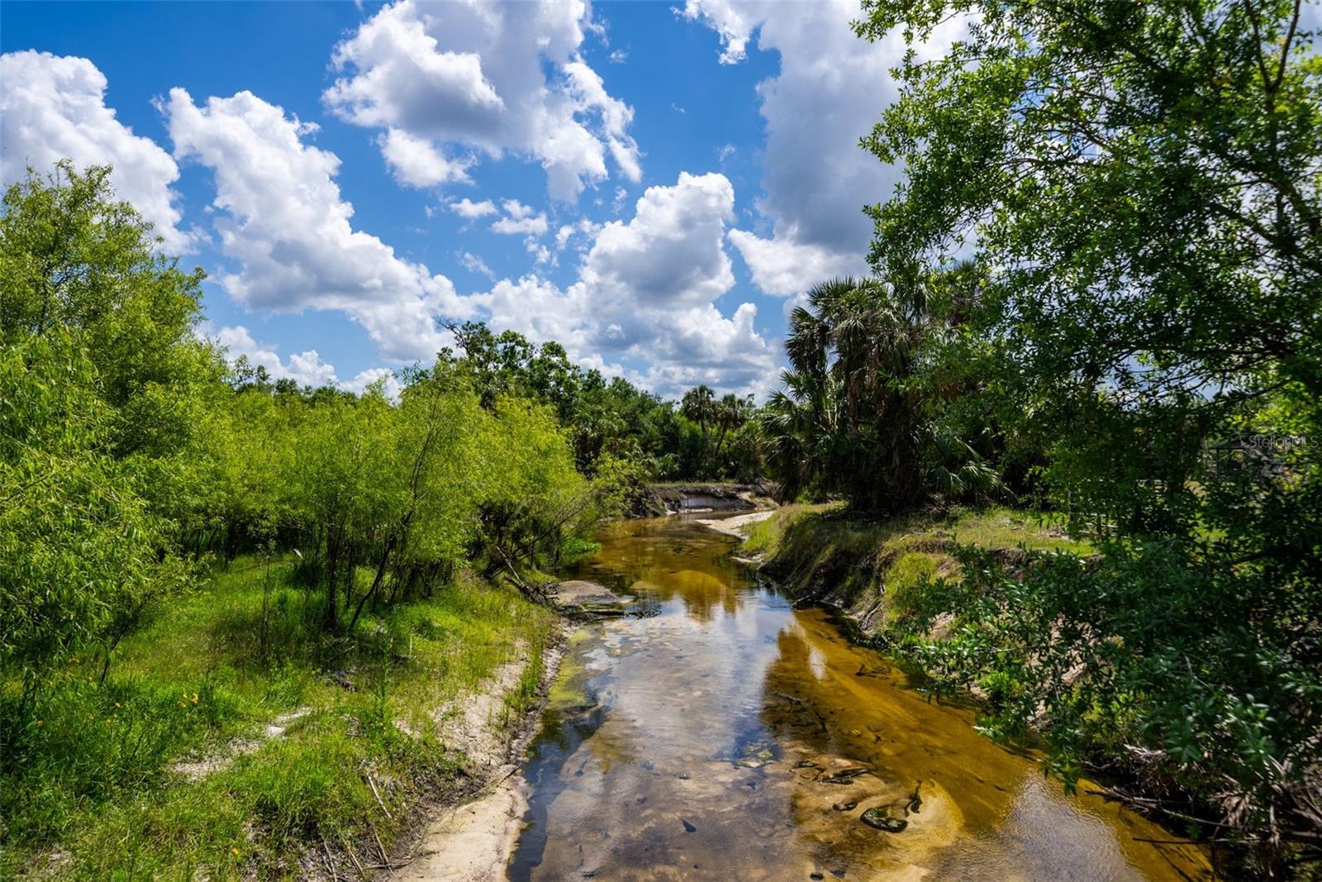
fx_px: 845
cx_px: 661
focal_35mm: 23
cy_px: 441
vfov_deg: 55.1
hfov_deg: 76.1
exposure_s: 1/640
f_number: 5.6
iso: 100
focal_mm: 23
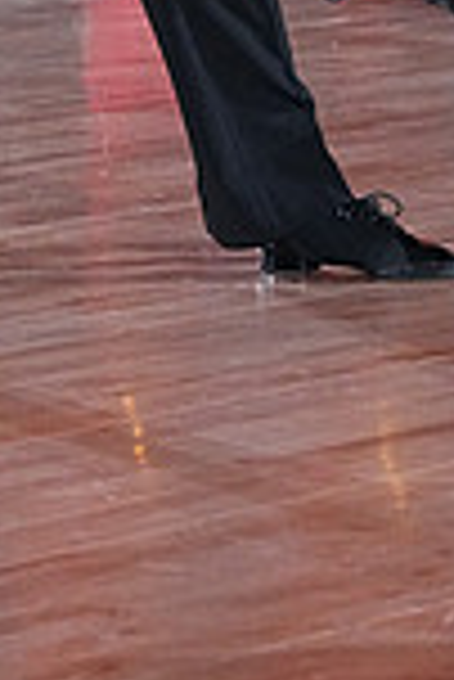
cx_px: 178
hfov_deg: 3.4
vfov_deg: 5.0
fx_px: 7624
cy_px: -491
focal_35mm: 404
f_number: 5
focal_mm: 105
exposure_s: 1/400
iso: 5000
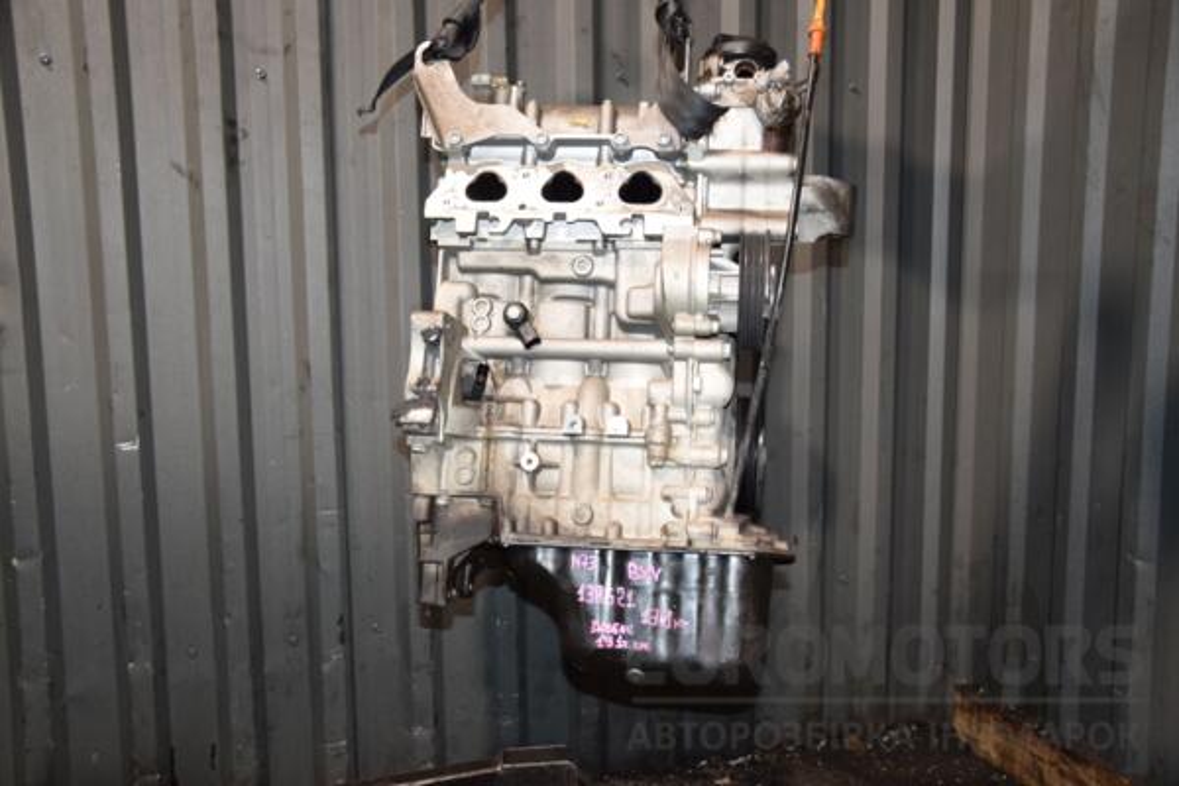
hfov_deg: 51.3
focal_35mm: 38
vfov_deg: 35.5
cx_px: 590
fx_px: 1228
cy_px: 393
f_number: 5
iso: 800
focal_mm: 25
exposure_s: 1/60
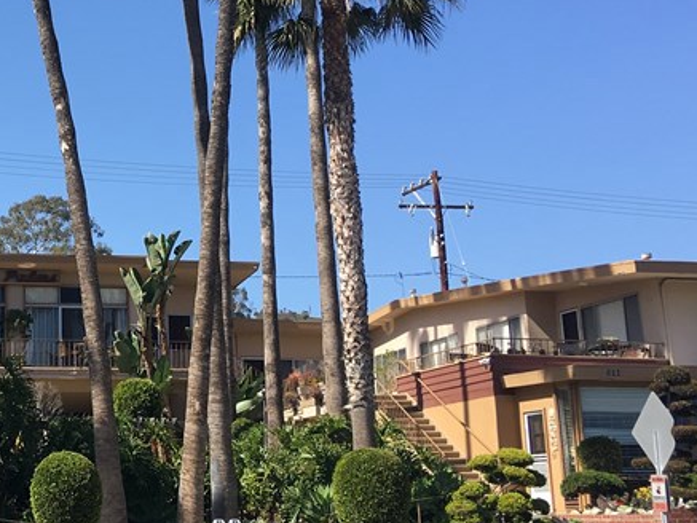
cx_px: 24
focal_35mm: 68
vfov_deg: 21.6
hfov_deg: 27.2
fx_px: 1370
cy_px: 199
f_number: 2.2
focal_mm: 4.15
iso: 25
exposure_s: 1/1068
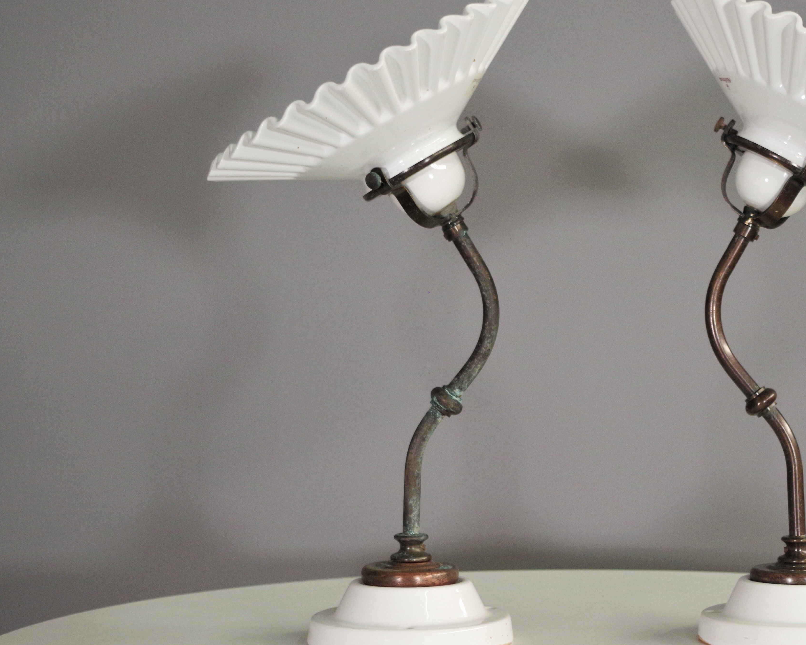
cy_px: 264
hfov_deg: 24.5
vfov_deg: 19.9
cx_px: 606
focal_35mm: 77
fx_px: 1837
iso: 800
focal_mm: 30.63
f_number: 4
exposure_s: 1/125
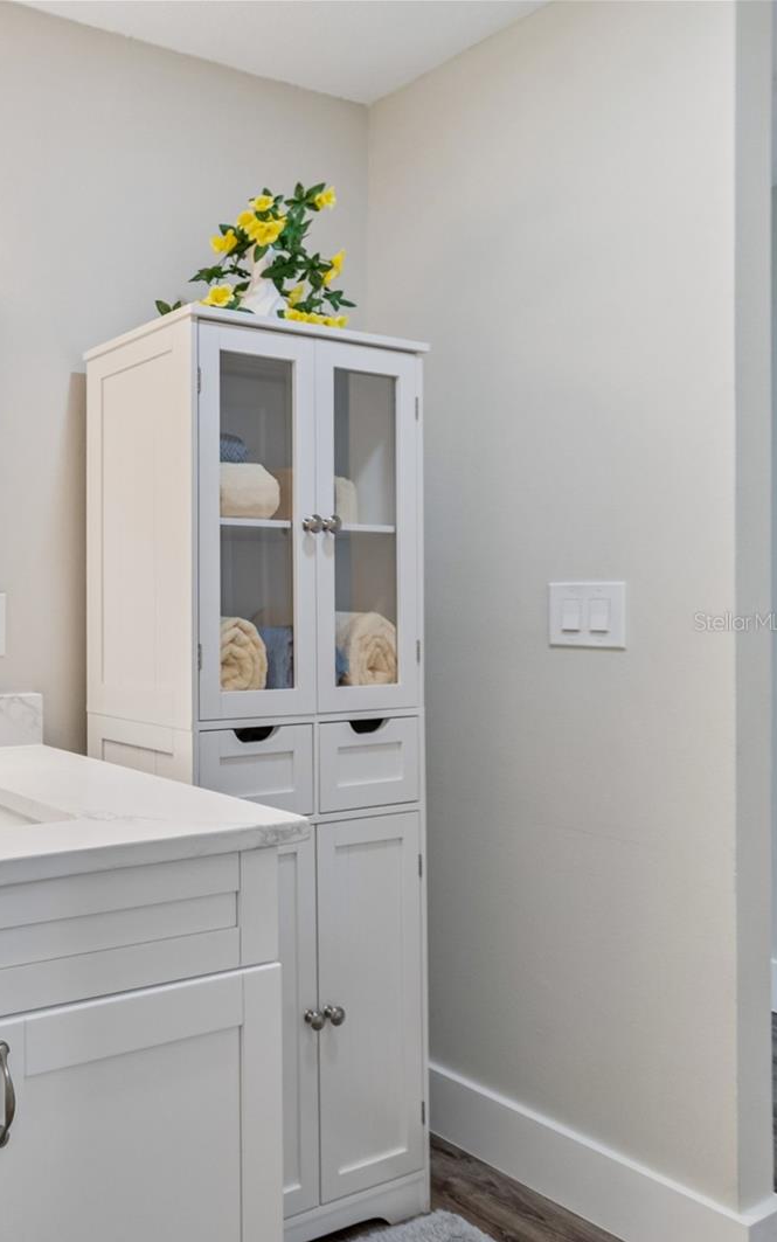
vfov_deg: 77.1
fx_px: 779
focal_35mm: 23
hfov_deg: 39.6
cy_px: 622
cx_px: -137
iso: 100
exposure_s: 1/13
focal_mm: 10
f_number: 7.1
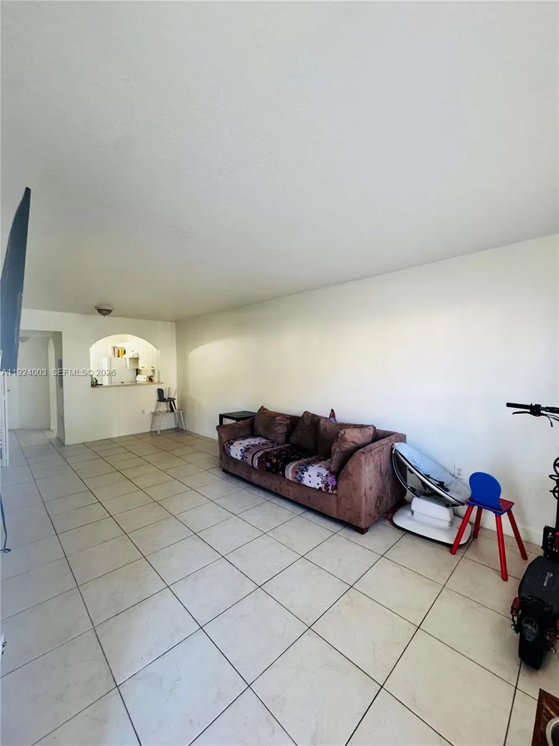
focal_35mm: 14
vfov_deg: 102.1
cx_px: 280
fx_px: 301
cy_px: 373
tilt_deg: -1.8
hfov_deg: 85.7
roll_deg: +0.7
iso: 320
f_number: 2.2
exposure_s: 1/75
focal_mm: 2.22
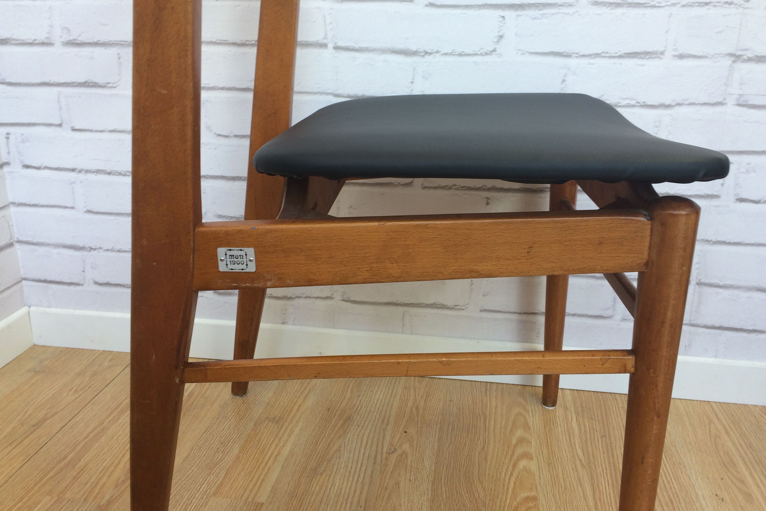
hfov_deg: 60.3
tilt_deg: -20.3
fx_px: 660
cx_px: 390
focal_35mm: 31
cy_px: 243
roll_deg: -1.5
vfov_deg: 42.3
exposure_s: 1/50
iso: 50
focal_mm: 4.15
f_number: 2.2
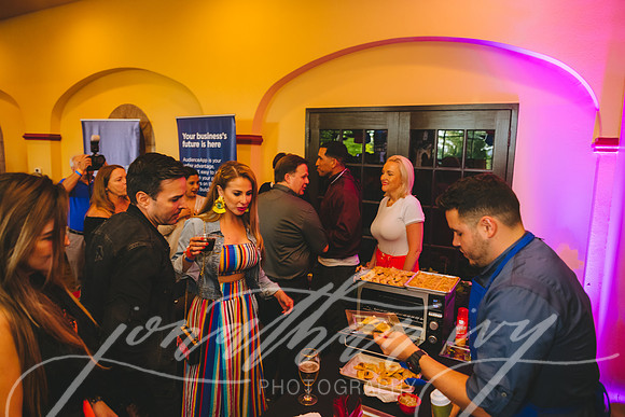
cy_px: 208
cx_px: 312
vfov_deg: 53.2
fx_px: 417
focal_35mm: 24
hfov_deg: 73.7
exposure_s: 1/160
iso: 1800
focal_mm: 24
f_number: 3.5
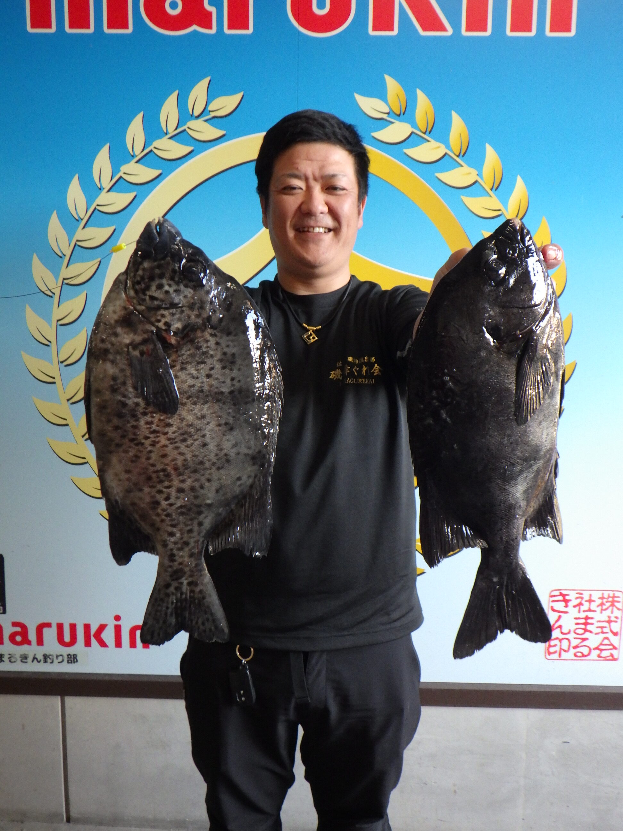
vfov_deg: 63.4
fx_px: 672
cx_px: 312
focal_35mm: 28
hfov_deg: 49.7
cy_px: 416
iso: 400
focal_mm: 5
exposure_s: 1/45
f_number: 3.5
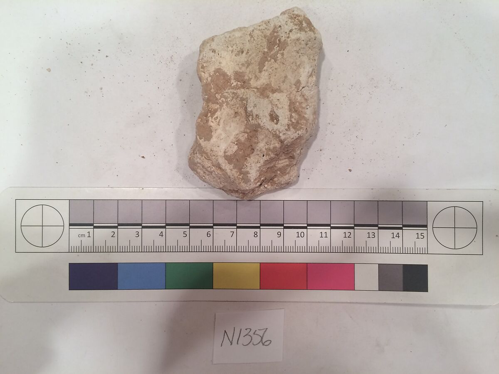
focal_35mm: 29
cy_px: 187
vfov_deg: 48.2
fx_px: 418
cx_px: 250
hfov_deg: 61.7
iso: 40
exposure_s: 1/30
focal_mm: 4.15
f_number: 2.2
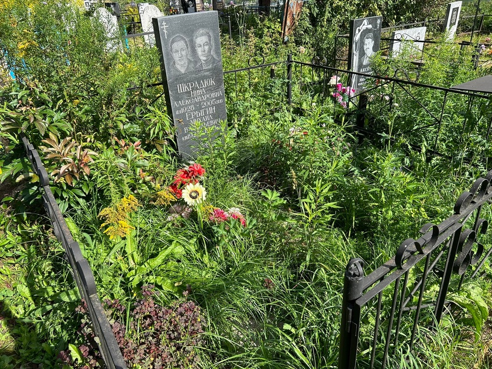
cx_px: 246
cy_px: 184
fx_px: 370
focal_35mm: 26
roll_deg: +3.9
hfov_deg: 67.3
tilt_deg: -24.4
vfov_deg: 53.1
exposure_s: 1/1724
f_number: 1.5
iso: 50
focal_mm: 5.7
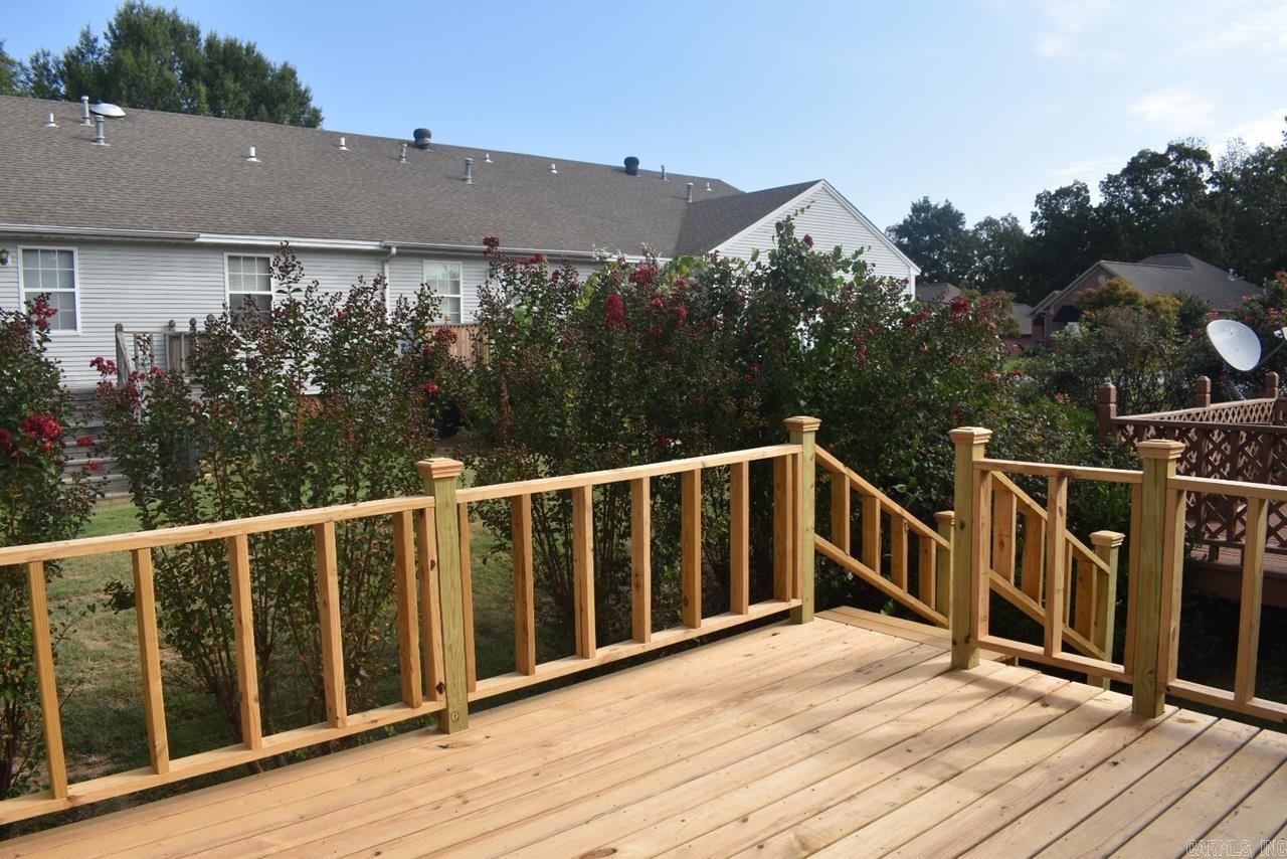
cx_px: 644
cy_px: 430
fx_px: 965
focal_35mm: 27
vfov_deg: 48.0
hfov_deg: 67.4
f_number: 8
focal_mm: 18
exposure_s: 1/250
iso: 125
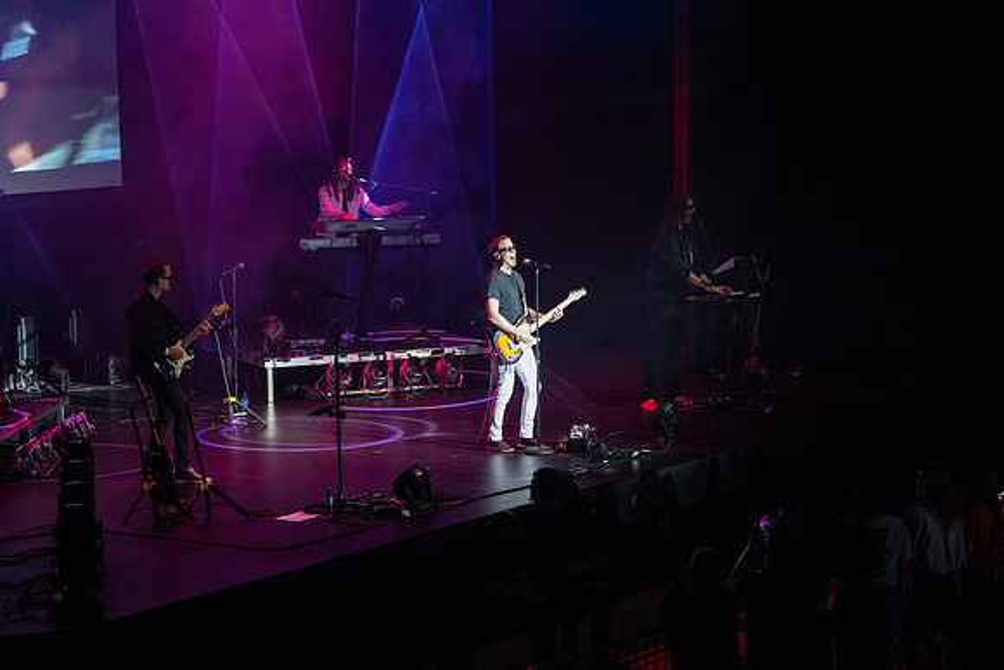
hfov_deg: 21.2
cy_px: 335
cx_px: 502
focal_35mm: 96
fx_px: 2678
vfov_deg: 14.3
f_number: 2.8
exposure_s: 1/250
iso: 5000
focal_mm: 96
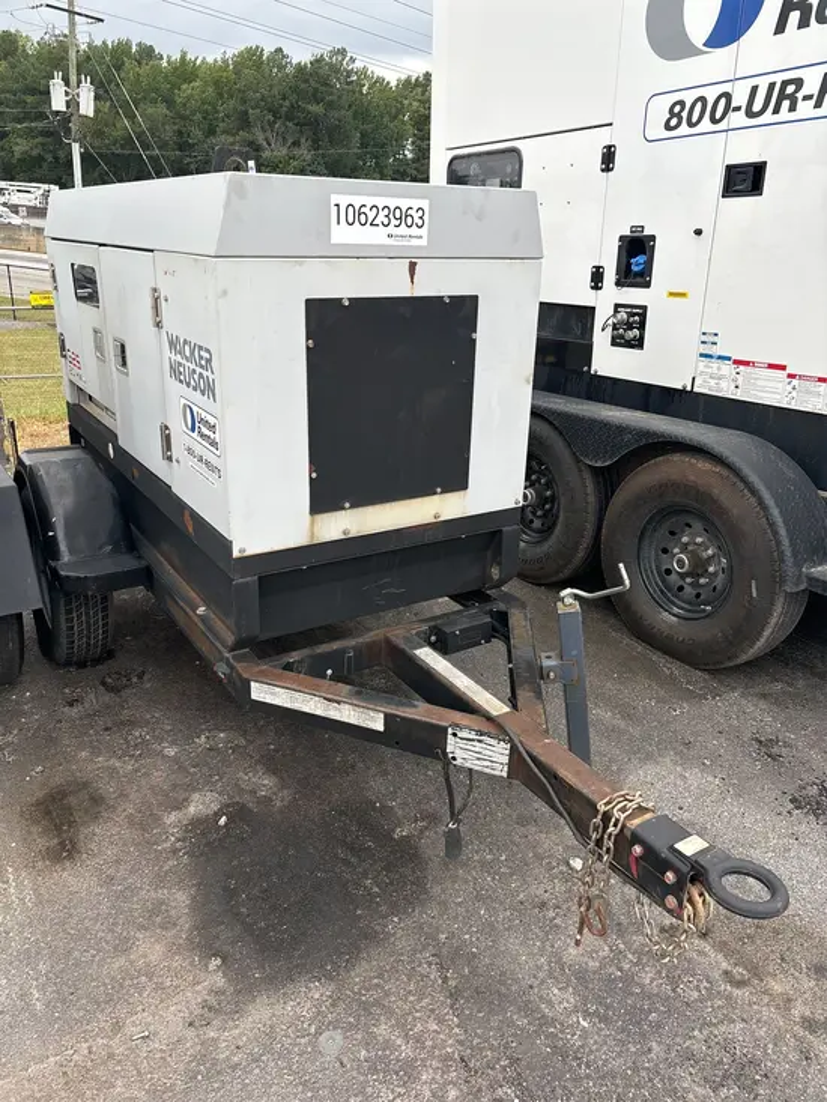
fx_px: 828
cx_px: 414
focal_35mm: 26
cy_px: 551
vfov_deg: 67.3
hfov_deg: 53.1
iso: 50
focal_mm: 5.96
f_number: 1.6
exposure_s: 1/313
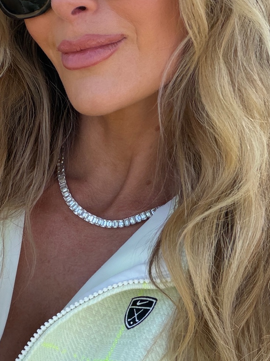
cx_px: -8
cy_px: 159
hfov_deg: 22.0
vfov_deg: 30.2
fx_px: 666
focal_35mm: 64
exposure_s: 1/279
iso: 32
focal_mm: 2.71
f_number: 1.9
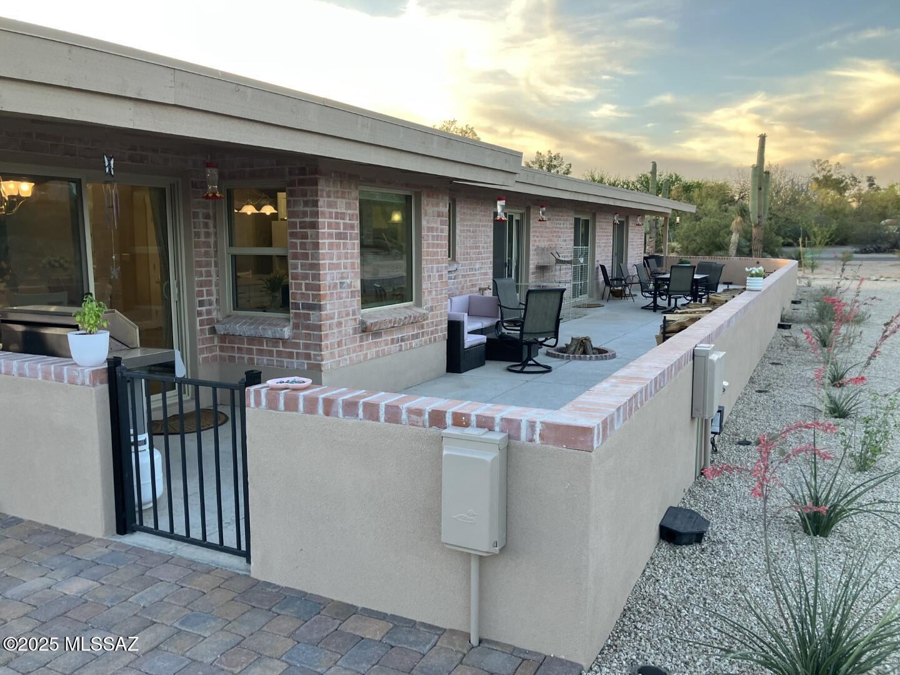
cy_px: 338
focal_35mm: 28
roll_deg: +0.2
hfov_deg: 63.4
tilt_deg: -8.0
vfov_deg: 49.7
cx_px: 450
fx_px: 728
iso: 64
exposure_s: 1/121
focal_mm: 3.99
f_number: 1.8
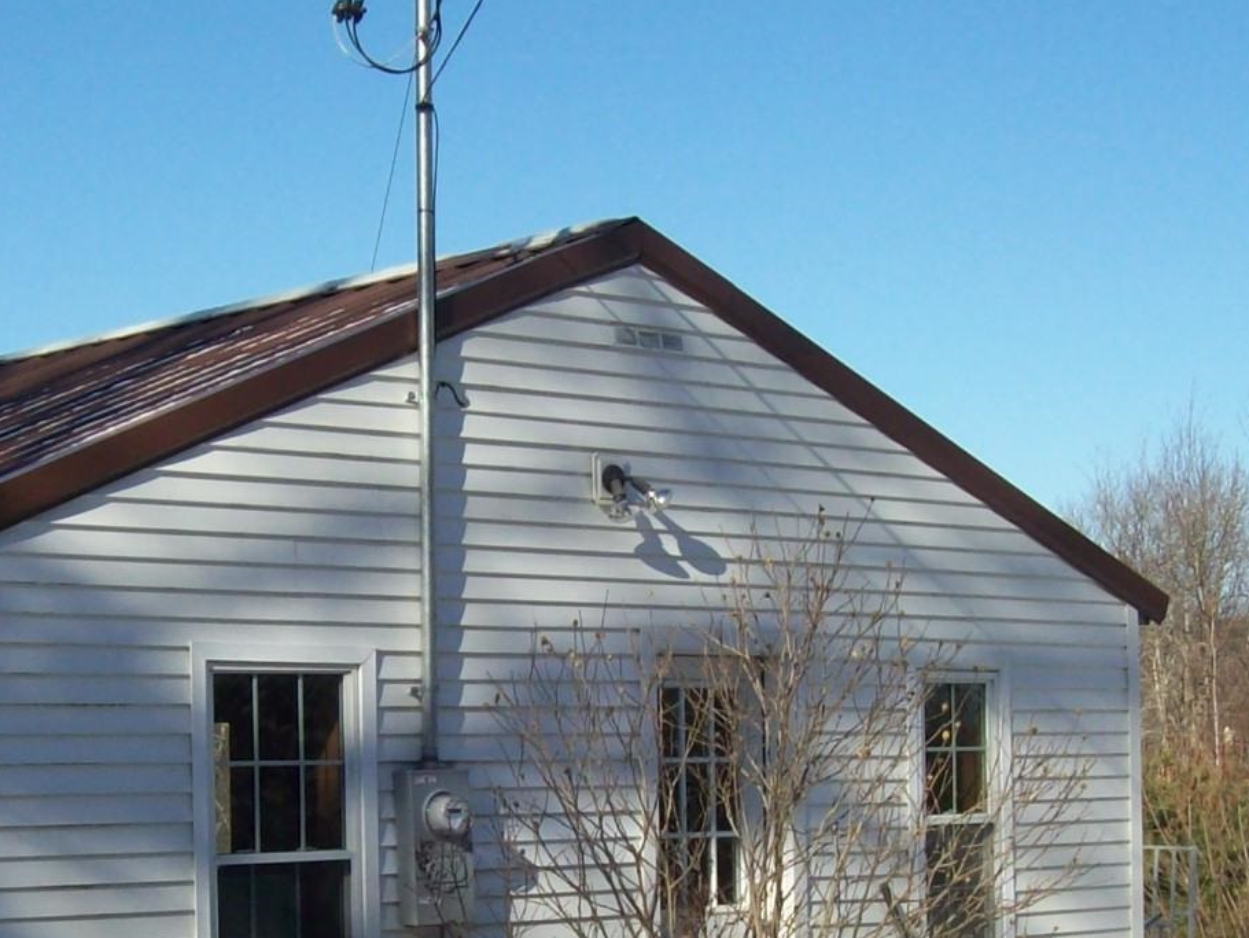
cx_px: 468
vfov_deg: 18.0
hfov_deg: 24.1
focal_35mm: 81
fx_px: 2923
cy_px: 765
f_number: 4.8
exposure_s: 1/554
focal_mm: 6
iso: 80
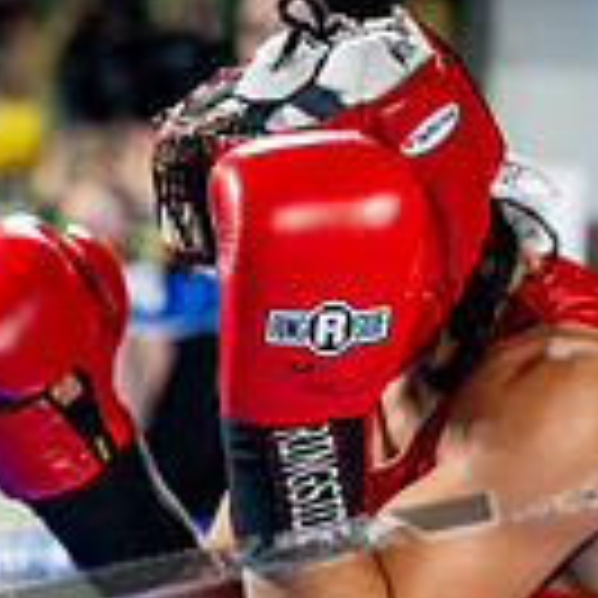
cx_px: -238
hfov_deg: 5.4
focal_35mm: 325
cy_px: 713
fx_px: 6352
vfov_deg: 5.4
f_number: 2
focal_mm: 88
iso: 4000
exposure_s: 1/800
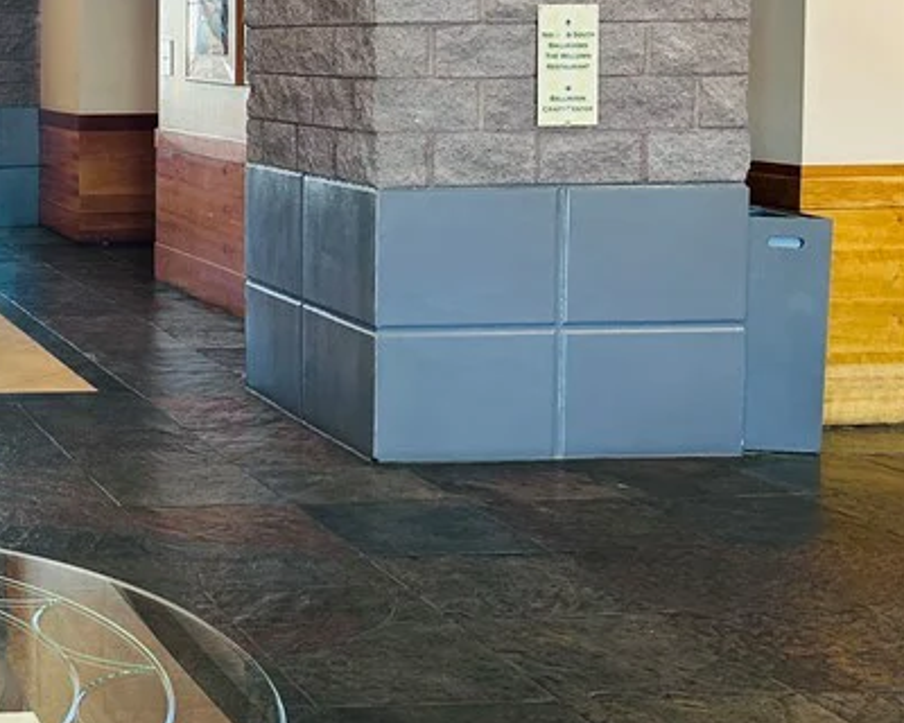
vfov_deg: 23.1
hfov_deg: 25.4
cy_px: 136
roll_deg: +0.2
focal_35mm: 65
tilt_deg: -3.4
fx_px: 1739
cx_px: -246
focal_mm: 5.7
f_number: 1.5
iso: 80
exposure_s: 1/60
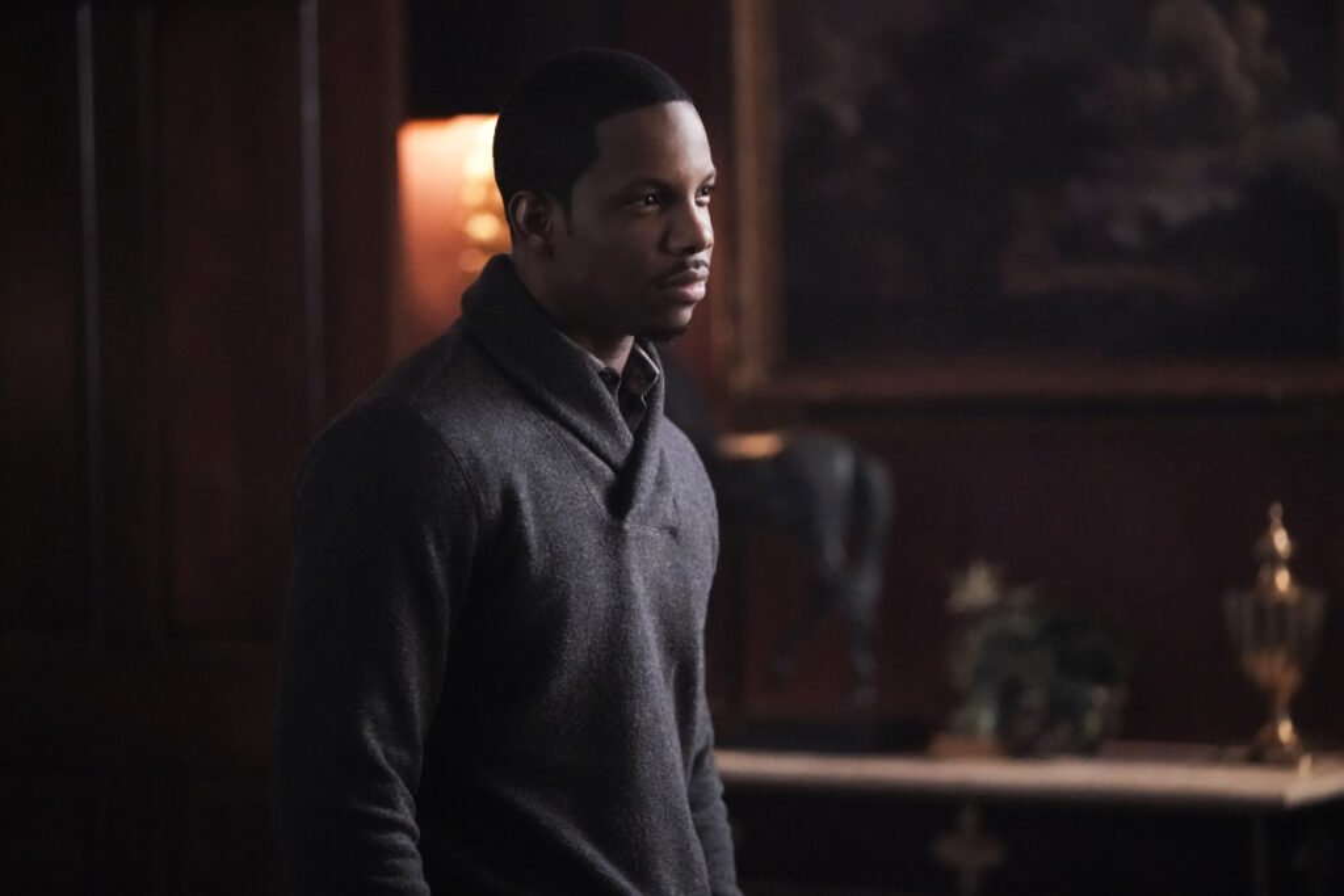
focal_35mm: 133
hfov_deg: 15.4
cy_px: 448
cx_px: 672
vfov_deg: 10.3
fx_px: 4966
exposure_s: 1/50
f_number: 2.8
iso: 16000
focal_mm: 133
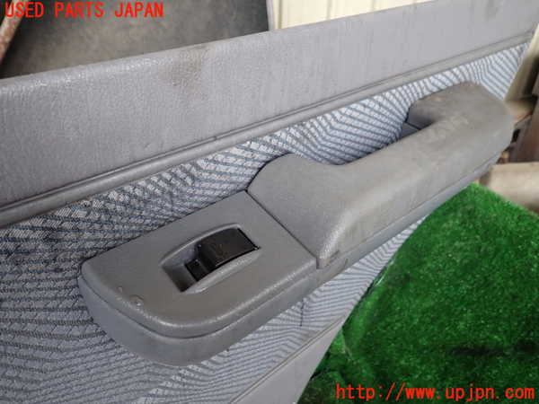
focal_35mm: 25
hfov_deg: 69.4
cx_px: 270
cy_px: 202
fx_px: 389
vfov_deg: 54.9
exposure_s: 1/60
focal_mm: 4.5
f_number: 2
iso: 200
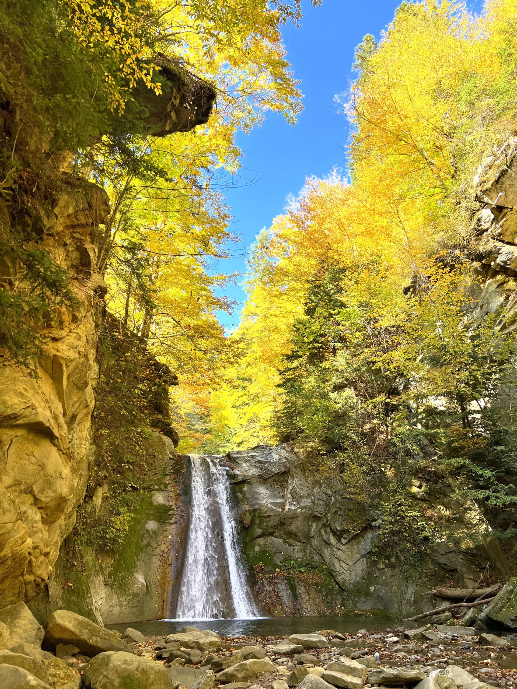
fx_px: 518
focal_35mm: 26
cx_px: 258
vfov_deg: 67.3
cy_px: 344
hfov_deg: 53.1
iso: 50
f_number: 1.5
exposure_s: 1/452
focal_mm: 5.7
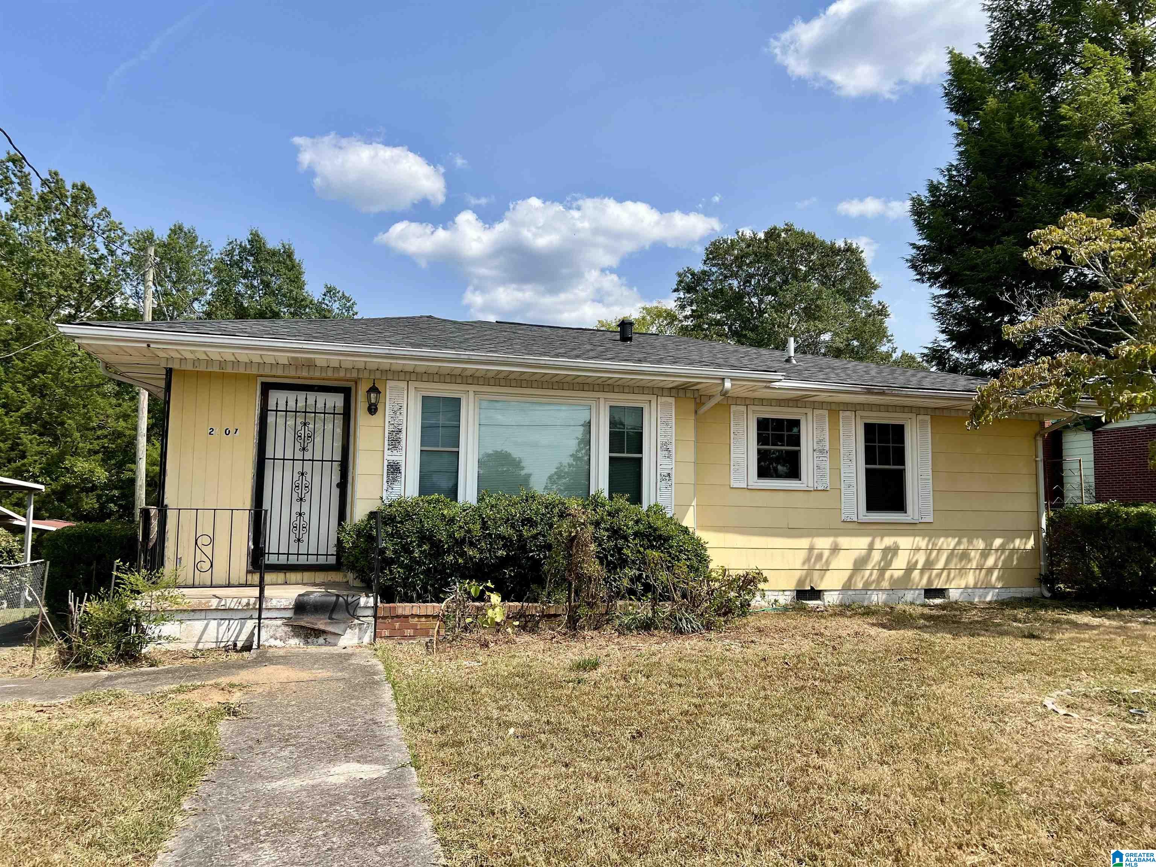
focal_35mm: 26
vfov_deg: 53.1
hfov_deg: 67.3
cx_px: 578
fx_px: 868
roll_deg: -1.1
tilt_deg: +5.1
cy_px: 434
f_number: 1.5
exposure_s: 1/4274
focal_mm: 5.7
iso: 50
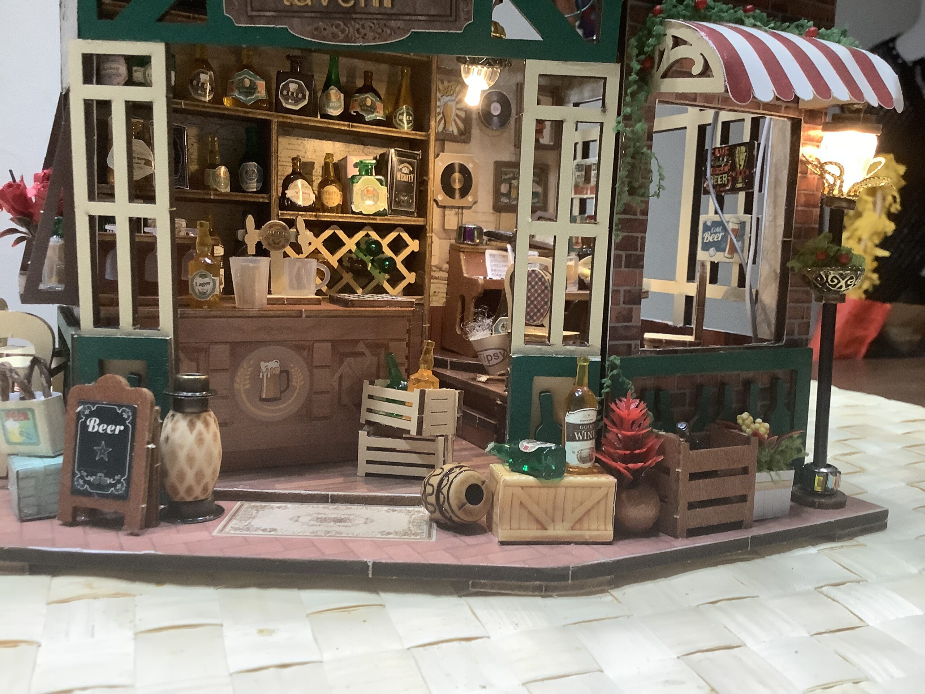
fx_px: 828
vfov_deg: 45.4
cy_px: 347
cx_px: 462
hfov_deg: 58.4
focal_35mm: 31
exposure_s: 1/60
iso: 250
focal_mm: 3.3
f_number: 2.4
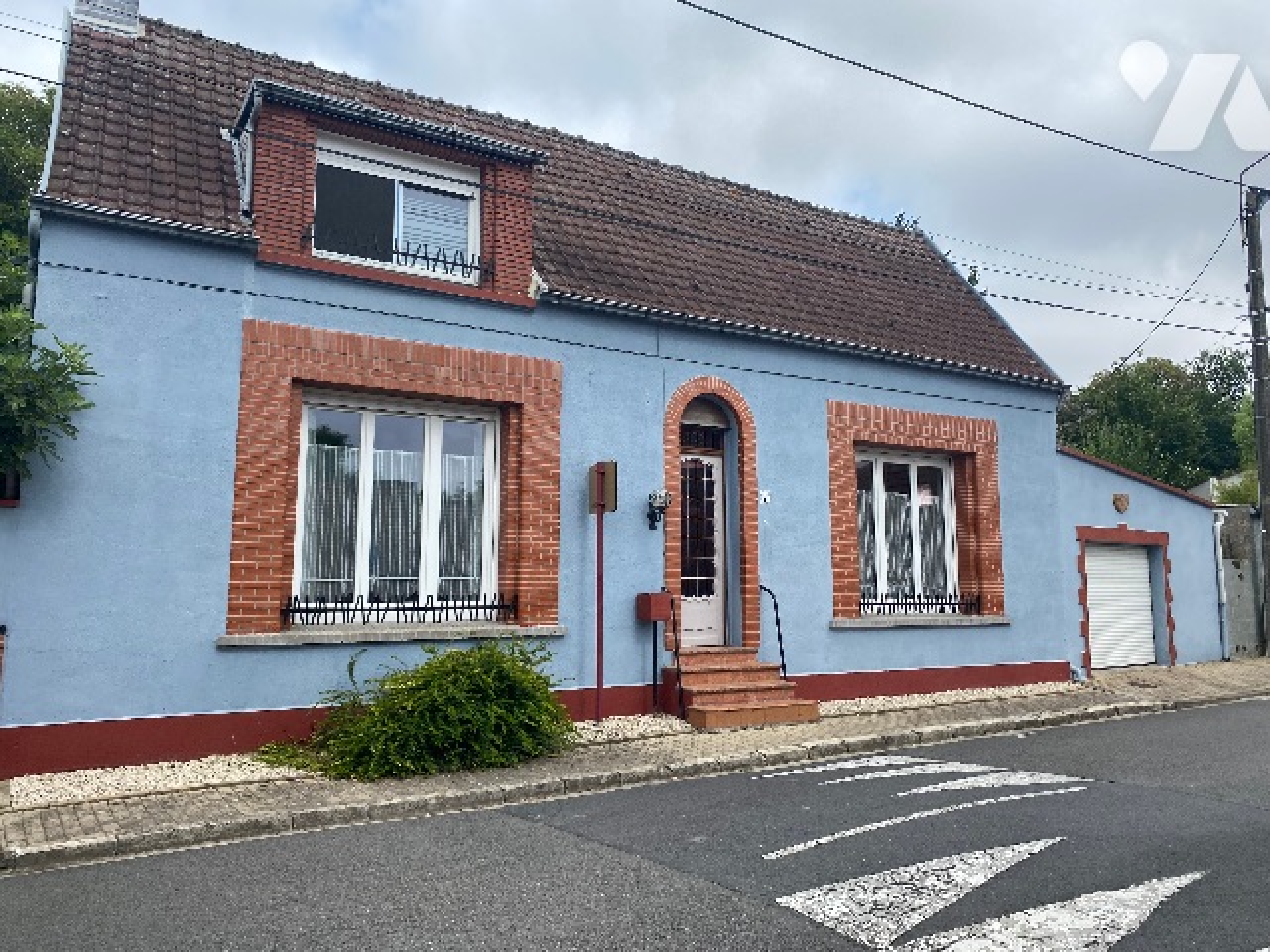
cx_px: 635
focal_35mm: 26
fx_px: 954
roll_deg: +1.0
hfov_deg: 67.3
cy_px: 476
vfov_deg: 53.1
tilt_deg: +7.3
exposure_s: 1/1522
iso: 32
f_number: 1.8
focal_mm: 4.25
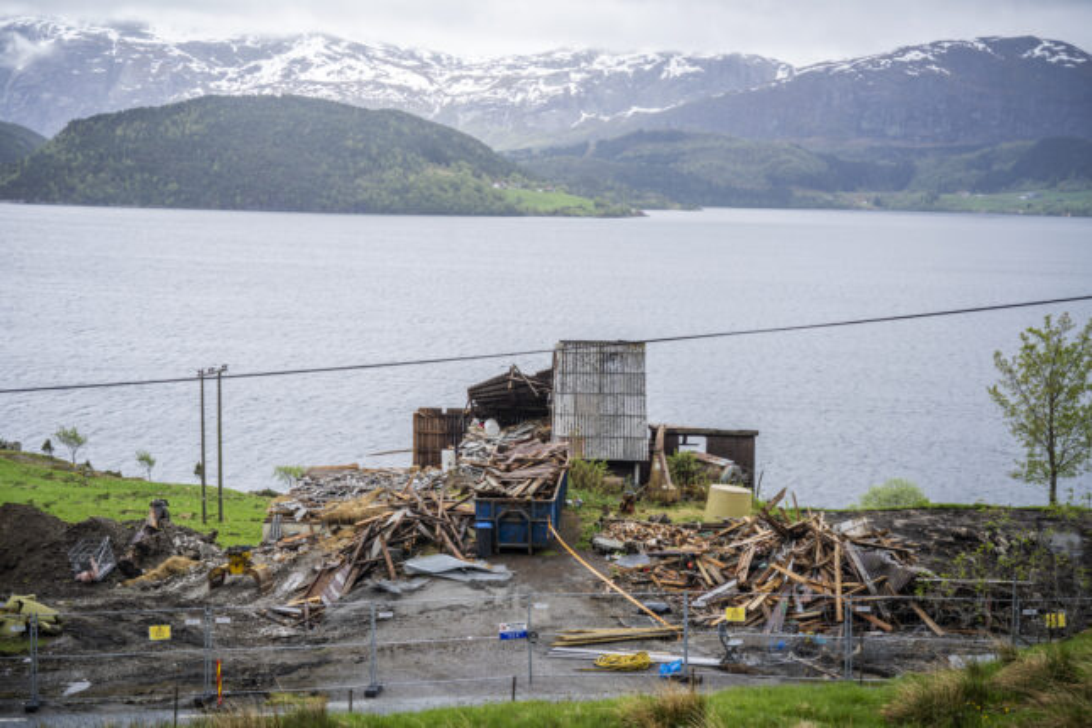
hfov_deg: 46.4
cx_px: 546
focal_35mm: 42
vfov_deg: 31.9
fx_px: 1274
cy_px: 364
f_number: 5.6
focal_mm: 42
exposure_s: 1/160
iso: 160
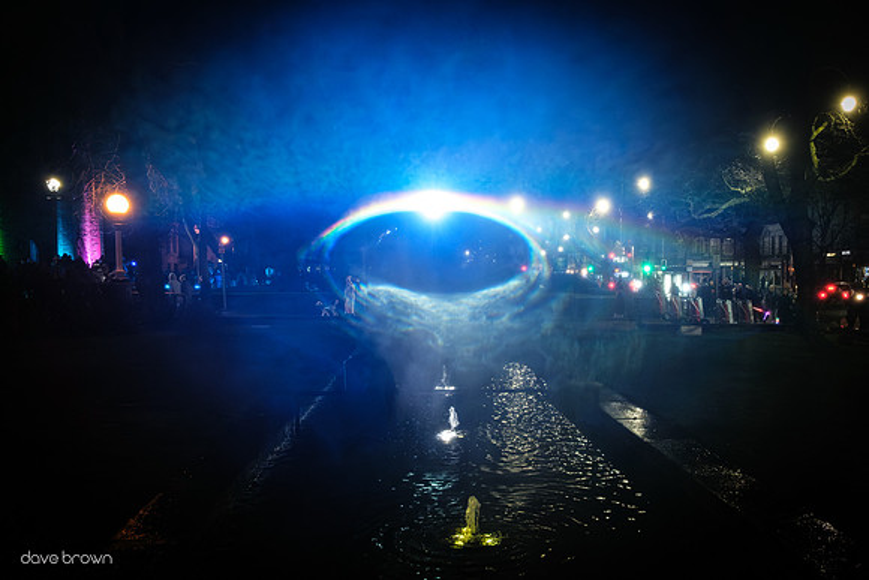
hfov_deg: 58.2
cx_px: 531
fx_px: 771
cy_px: 344
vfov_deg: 41.1
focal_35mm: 32
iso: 4000
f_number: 3.2
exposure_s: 1/80
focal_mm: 16
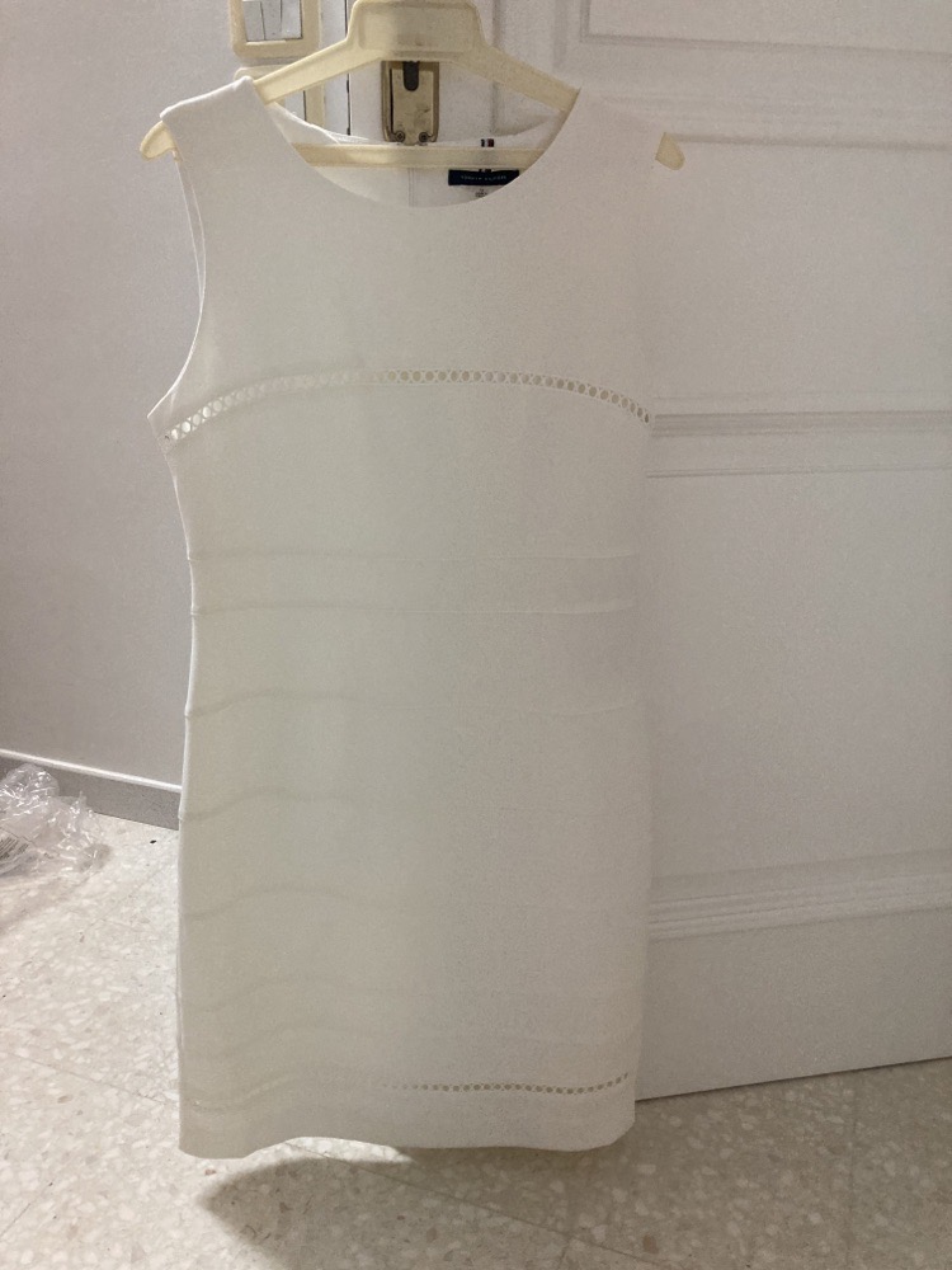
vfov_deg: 63.4
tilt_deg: -17.6
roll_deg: -1.8
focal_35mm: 28
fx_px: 1027
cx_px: 476
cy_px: 635
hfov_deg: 49.7
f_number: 1.8
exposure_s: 1/40
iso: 250
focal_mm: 3.99
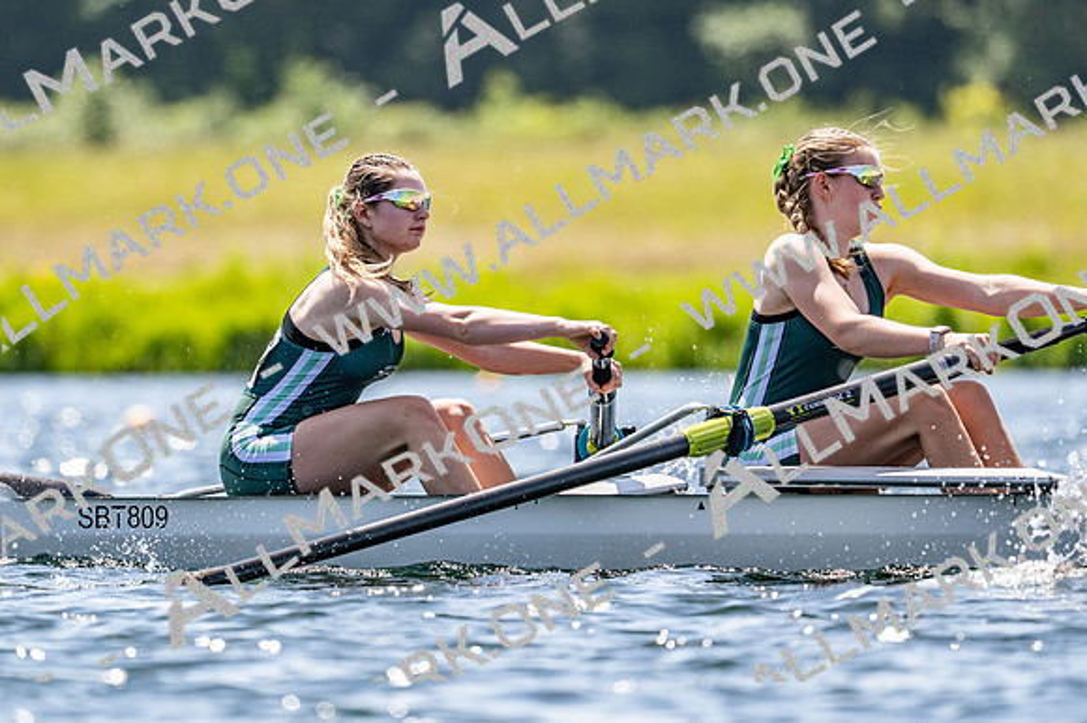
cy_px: 362
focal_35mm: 600
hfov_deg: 3.4
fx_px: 18106
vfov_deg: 2.3
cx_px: 544
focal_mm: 400
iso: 250
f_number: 4.5
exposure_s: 1/2500
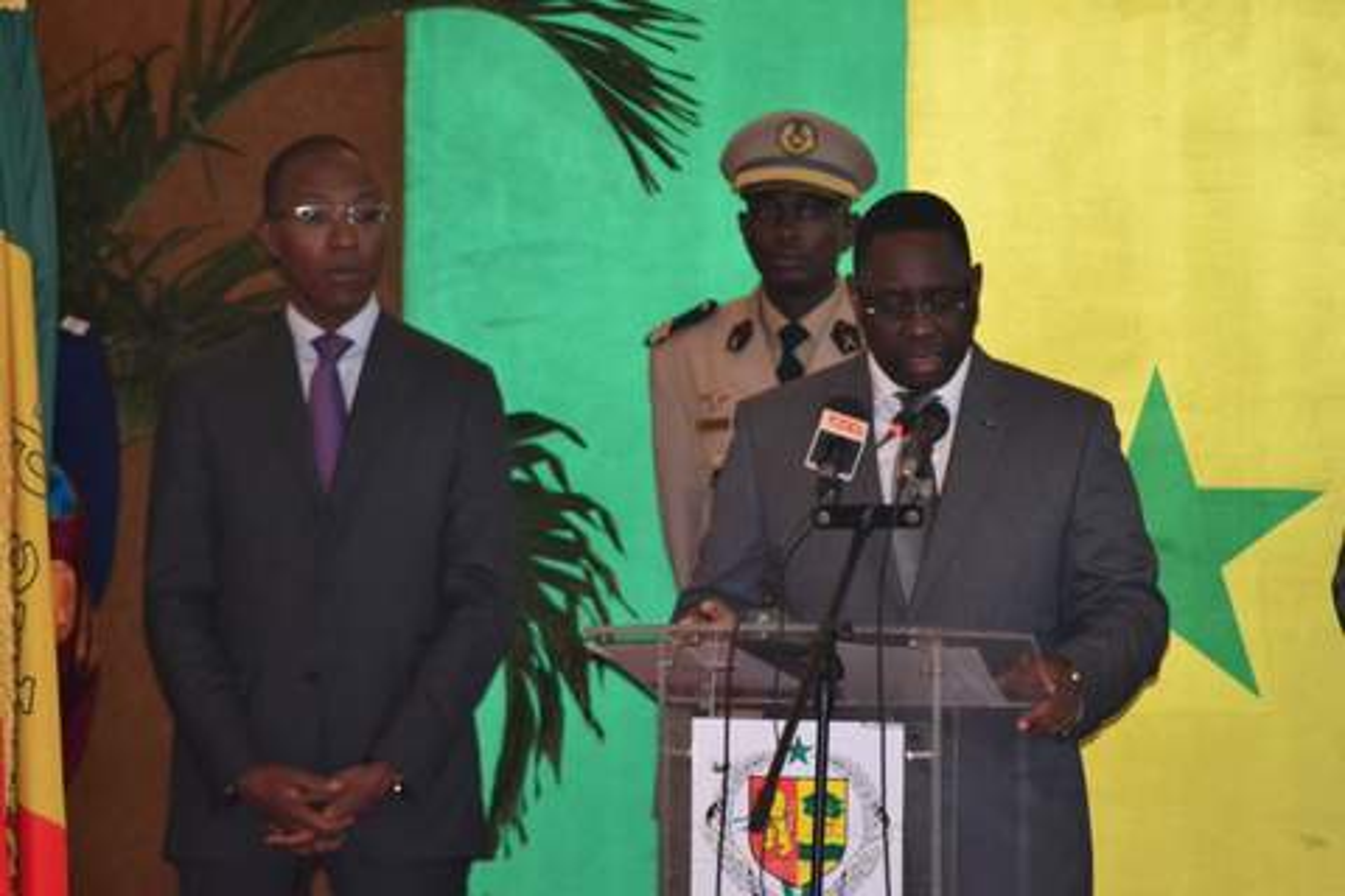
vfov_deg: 4.6
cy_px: 448
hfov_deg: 6.9
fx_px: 11207
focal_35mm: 300
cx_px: 672
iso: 3200
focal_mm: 200
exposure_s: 1/60
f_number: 7.1
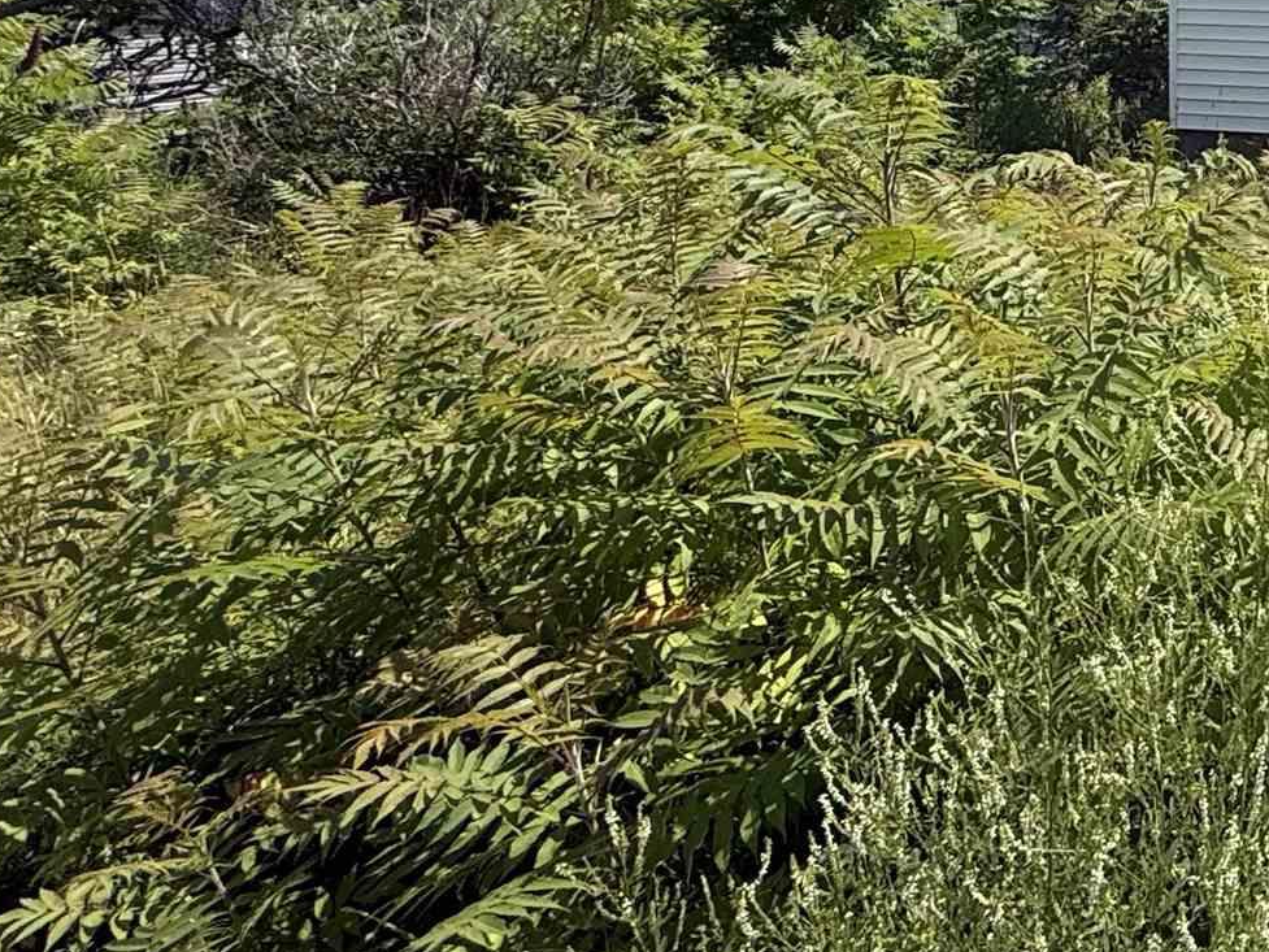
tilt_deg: -1.1
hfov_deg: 29.4
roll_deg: +0.0
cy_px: -81
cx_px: 1831
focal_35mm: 44
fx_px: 1613
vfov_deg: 29.8
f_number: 2.2
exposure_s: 1/2165
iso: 50
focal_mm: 2.22
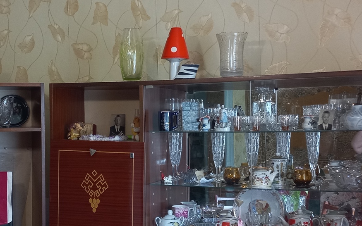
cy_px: 132
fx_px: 612
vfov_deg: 20.9
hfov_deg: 32.4
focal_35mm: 62
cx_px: 91
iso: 200
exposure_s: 1/33.3
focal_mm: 4.6
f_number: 1.8
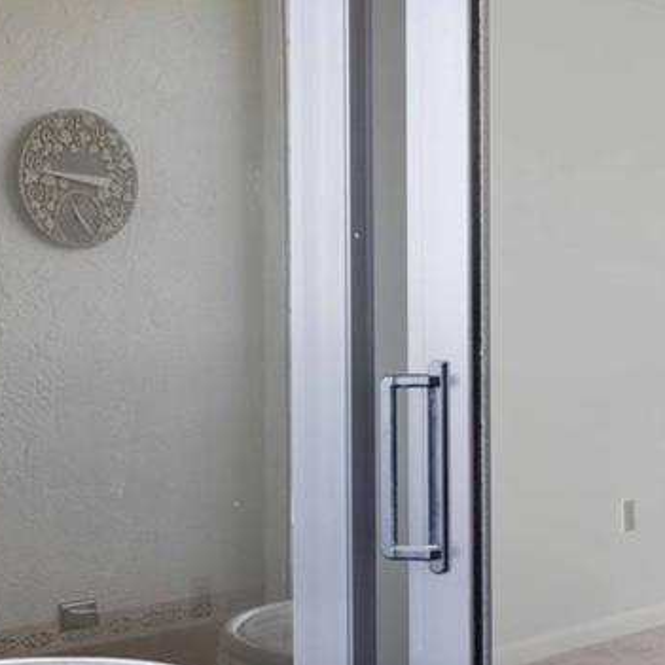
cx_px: 428
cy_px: 280
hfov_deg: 27.6
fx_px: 1348
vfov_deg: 27.7
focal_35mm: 62
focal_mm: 16
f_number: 8
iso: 400
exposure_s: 1/5
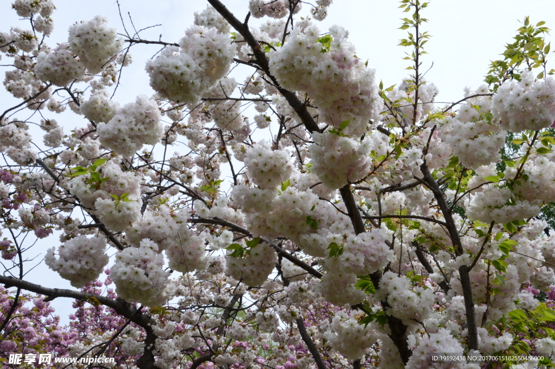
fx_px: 647
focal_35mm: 42
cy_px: 184
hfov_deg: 46.4
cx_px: 278
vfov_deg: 31.8
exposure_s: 1/250
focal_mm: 28
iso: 560
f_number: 20
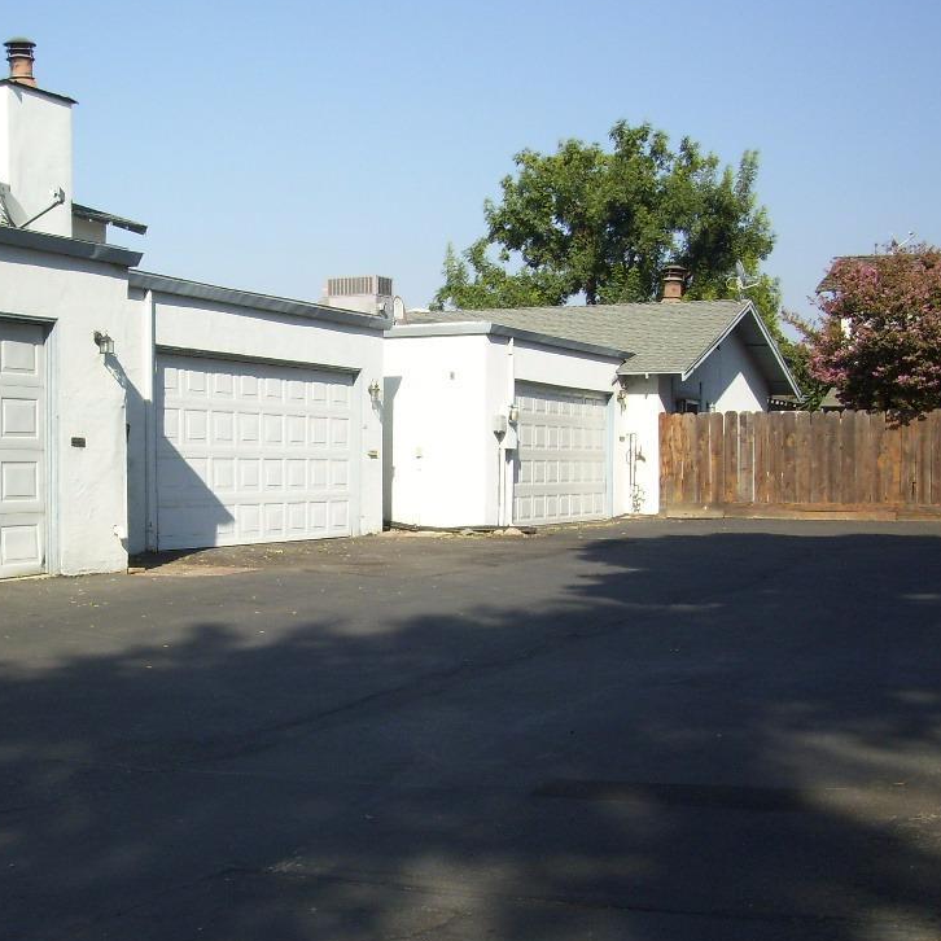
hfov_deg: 32.0
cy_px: 544
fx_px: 1630
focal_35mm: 53
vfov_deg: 32.1
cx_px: 338
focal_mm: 5.7
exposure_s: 1/250
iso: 80
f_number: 5.6
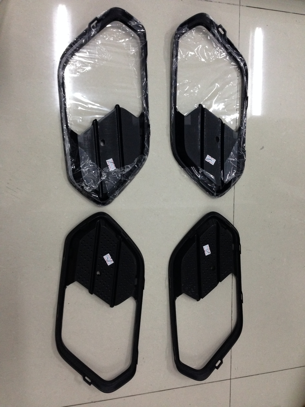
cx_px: 152
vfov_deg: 55.4
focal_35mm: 33
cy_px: 204
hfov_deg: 42.9
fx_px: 388
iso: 250
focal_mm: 4.12
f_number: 2.4
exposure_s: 1/20
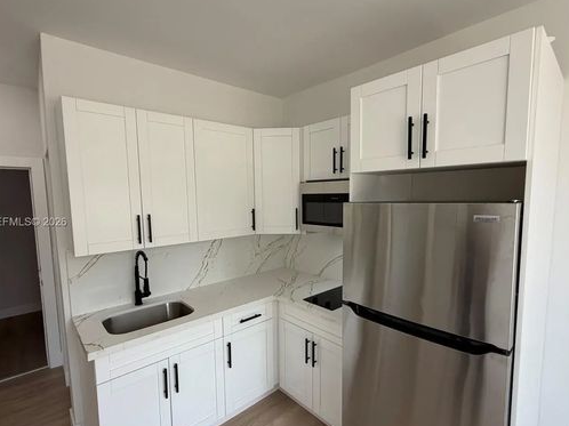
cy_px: 223
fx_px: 296
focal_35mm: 18
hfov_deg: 87.8
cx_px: 290
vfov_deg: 71.5
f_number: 2.2
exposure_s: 1/121
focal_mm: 2.22
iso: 80
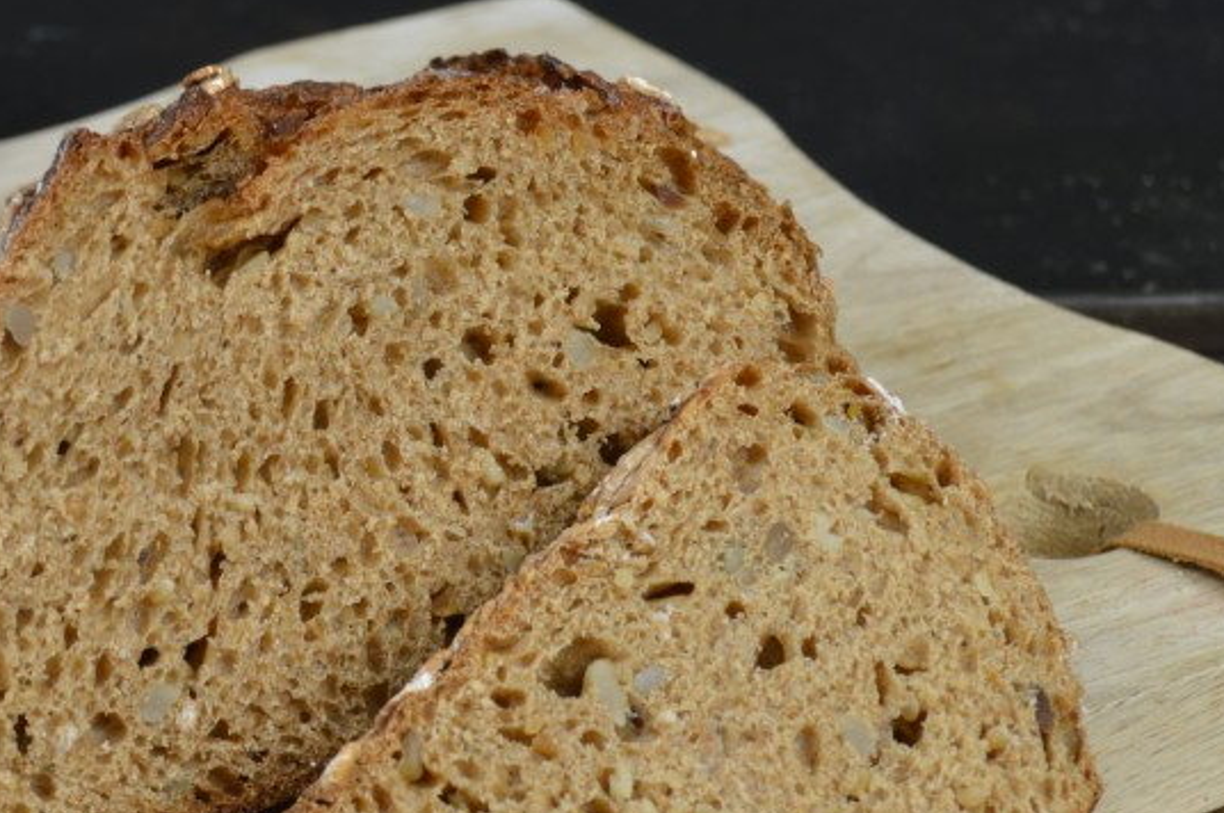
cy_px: 681
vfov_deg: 14.0
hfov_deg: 20.7
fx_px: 3294
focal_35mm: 97
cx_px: 143
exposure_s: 1/6
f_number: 7.1
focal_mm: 30
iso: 100
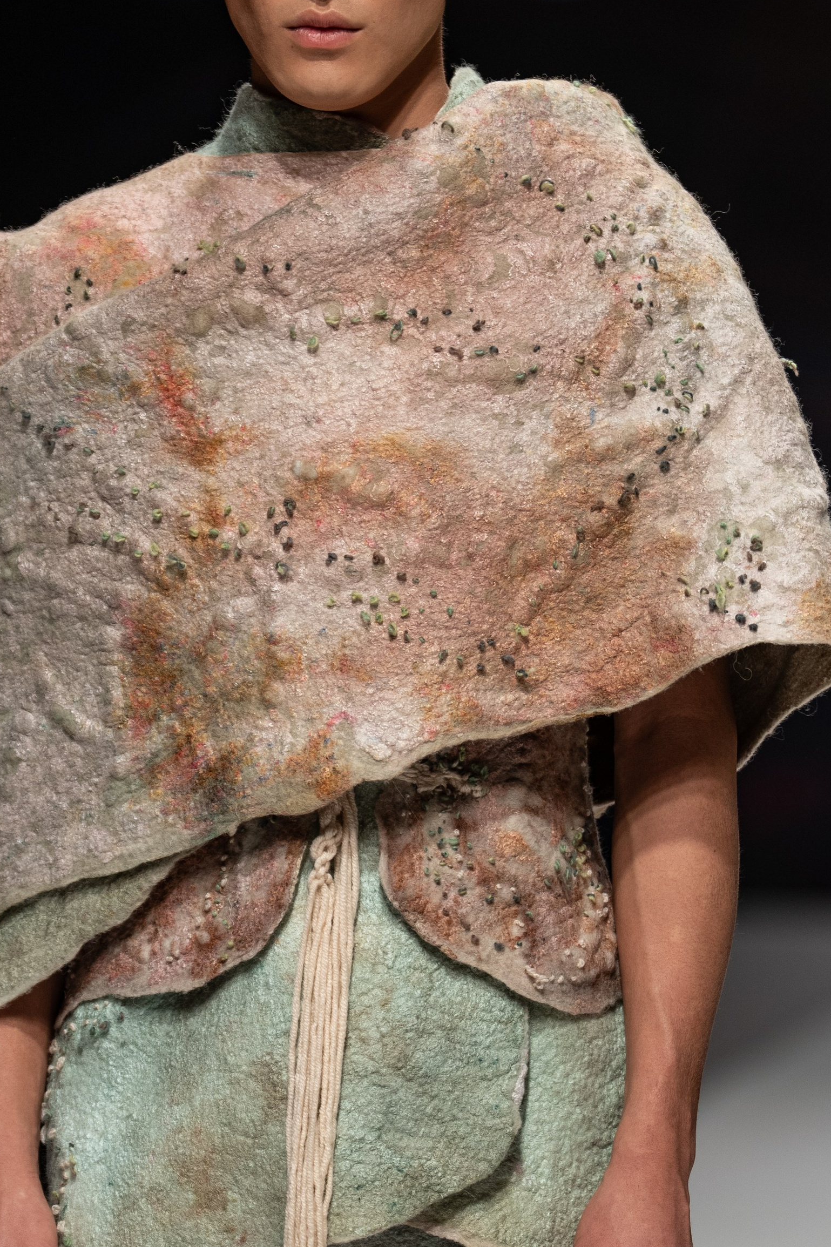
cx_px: 315
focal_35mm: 499
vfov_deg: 4.1
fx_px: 17279
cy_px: 632
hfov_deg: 2.8
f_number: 2.8
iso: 200
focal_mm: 200
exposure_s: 1/320
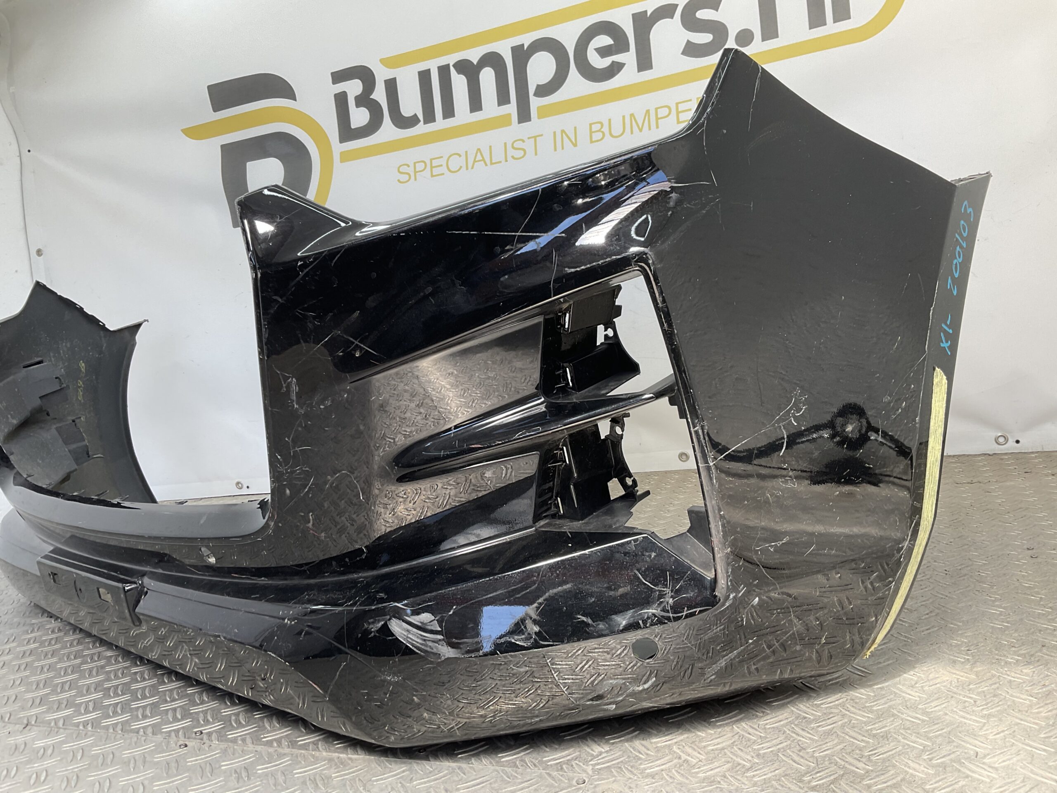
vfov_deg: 48.2
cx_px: 528
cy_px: 396
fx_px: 886
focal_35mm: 29
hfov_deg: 61.7
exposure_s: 1/100
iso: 16
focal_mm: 3
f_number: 1.8
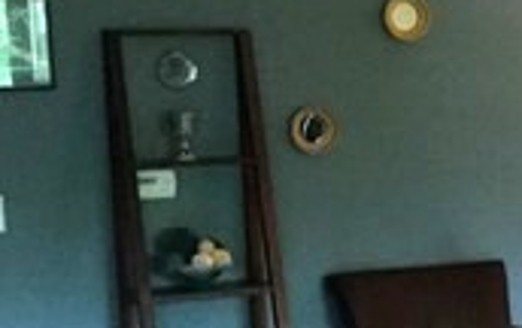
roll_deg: +0.7
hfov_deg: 15.5
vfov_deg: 10.7
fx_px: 1738
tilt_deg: -6.3
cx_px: 816
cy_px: 252
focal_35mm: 122
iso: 200
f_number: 2.4
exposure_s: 1/15
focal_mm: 3.3
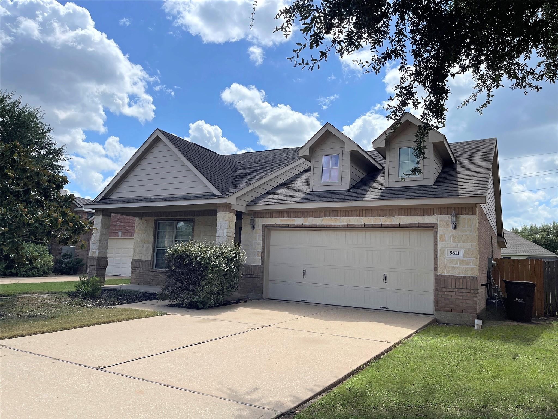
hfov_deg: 69.4
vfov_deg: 54.9
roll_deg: -2.6
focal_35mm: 25
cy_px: 210
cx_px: 279
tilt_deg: +6.5
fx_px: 403
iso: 32
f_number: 1.6
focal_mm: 5.1
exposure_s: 1/5128
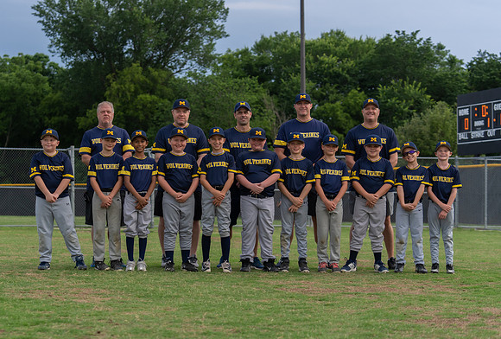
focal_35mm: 83
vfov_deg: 16.5
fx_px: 1164
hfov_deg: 24.3
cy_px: 195
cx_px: 209
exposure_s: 1/320
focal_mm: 70
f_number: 3.5
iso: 200
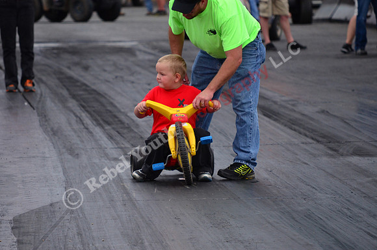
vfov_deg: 4.6
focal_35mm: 300
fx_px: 3135
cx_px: 188
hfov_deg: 6.9
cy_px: 125
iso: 1000
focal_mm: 200
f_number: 6.3
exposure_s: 1/2500
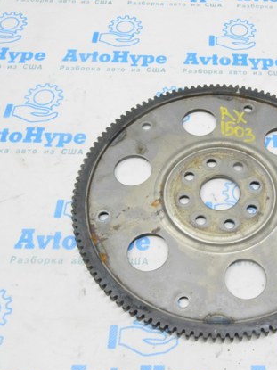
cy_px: 186
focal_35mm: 40
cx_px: 227
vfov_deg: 46.8
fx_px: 427
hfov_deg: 34.7
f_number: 20
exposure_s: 1/15
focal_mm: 18
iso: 6400
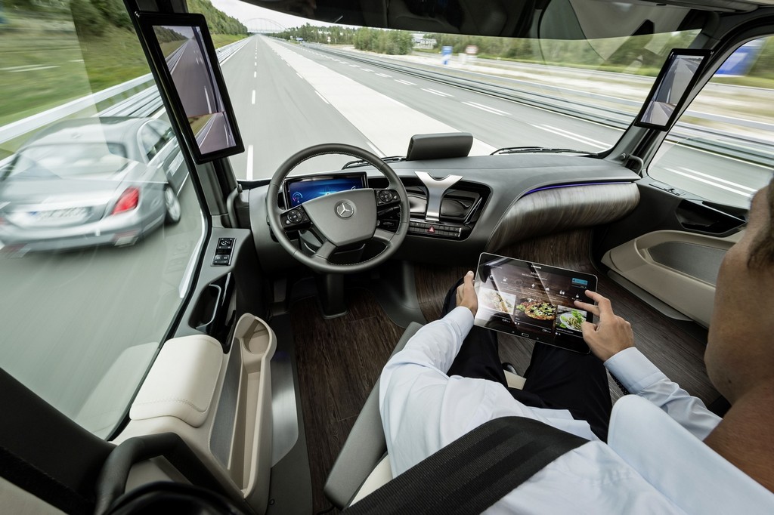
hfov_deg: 104.3
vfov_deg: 81.2
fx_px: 301
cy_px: 258
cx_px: 387
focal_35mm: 14
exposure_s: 1/20
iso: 400
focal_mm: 14
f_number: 14
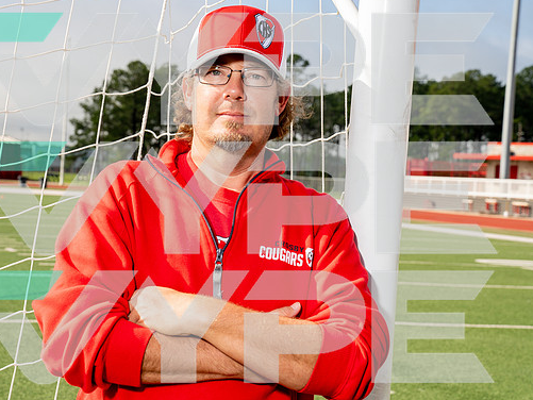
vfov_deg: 19.4
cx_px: 226
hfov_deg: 25.6
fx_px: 1170
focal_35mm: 76
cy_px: 195
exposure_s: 1/250
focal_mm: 63
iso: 100
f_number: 8
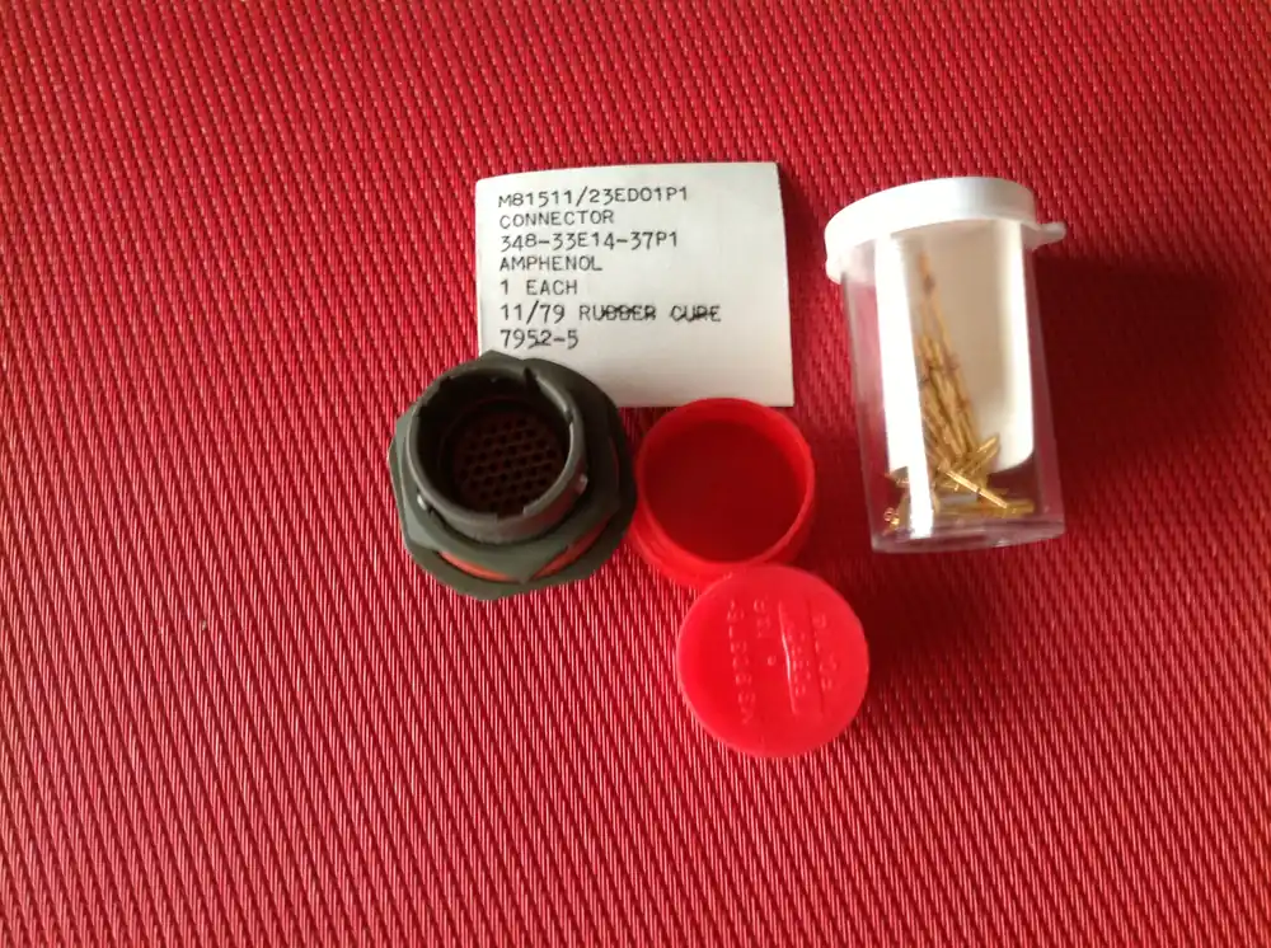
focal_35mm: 35
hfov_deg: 52.7
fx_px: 1283
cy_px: 474
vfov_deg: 40.6
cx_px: 636
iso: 160
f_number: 2.4
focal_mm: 4.28
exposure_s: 1/15
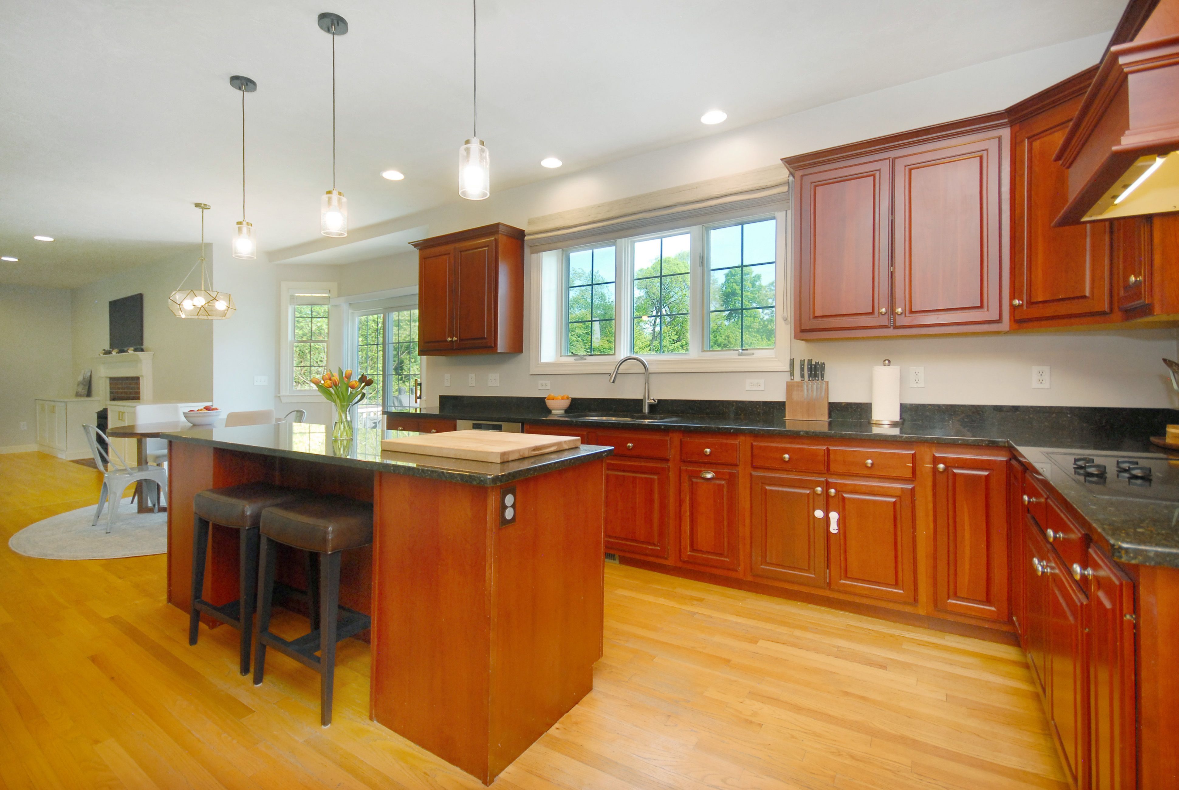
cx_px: 590
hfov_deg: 100.3
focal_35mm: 15
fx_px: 492
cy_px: 395
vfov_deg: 77.5
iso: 500
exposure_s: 1/60
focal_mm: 10
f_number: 5
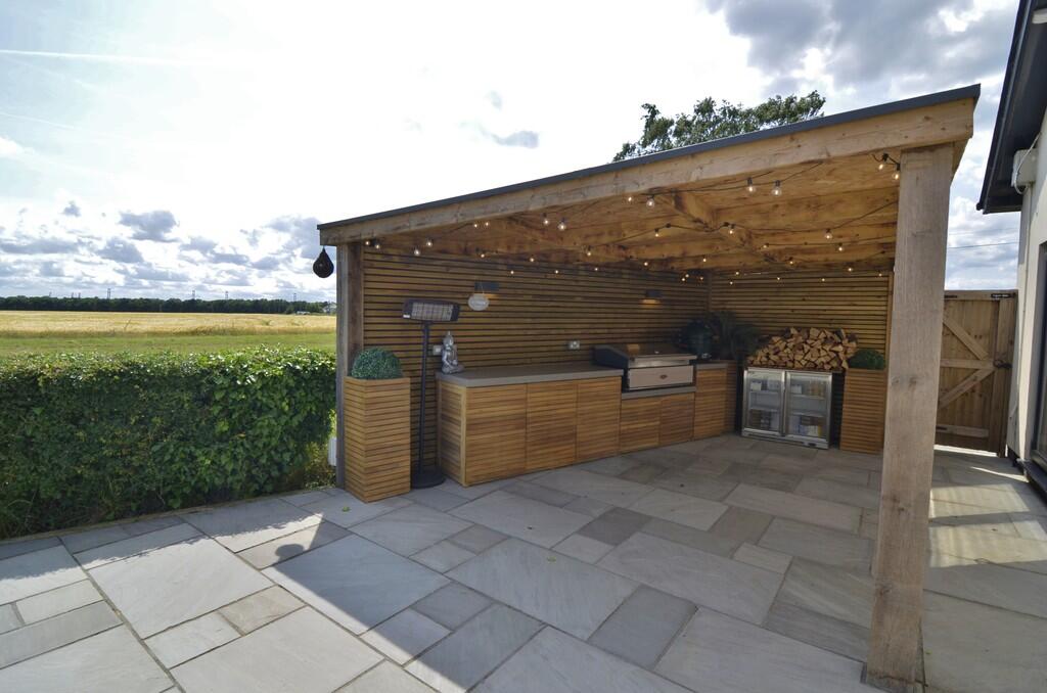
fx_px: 479
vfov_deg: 71.8
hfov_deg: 95.1
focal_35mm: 16
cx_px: 524
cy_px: 346
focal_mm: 11
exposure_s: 1/250
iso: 200
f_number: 8
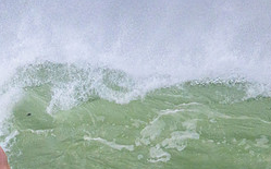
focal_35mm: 1902
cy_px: 201
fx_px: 14032
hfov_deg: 1.1
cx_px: 19
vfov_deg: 0.7
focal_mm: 800
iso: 4000
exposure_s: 1/3200
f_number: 11
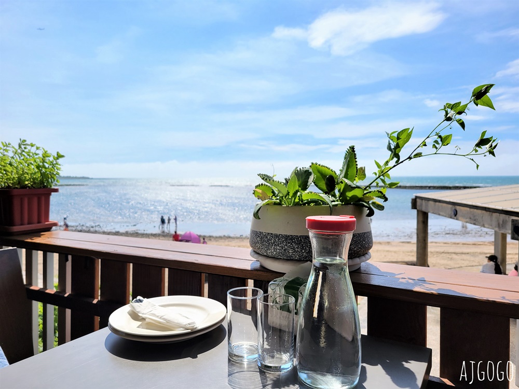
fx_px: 390
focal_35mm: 26
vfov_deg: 53.1
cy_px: 194
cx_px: 260
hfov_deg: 67.3
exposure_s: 1/3637
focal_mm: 5.4
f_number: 1.8
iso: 40
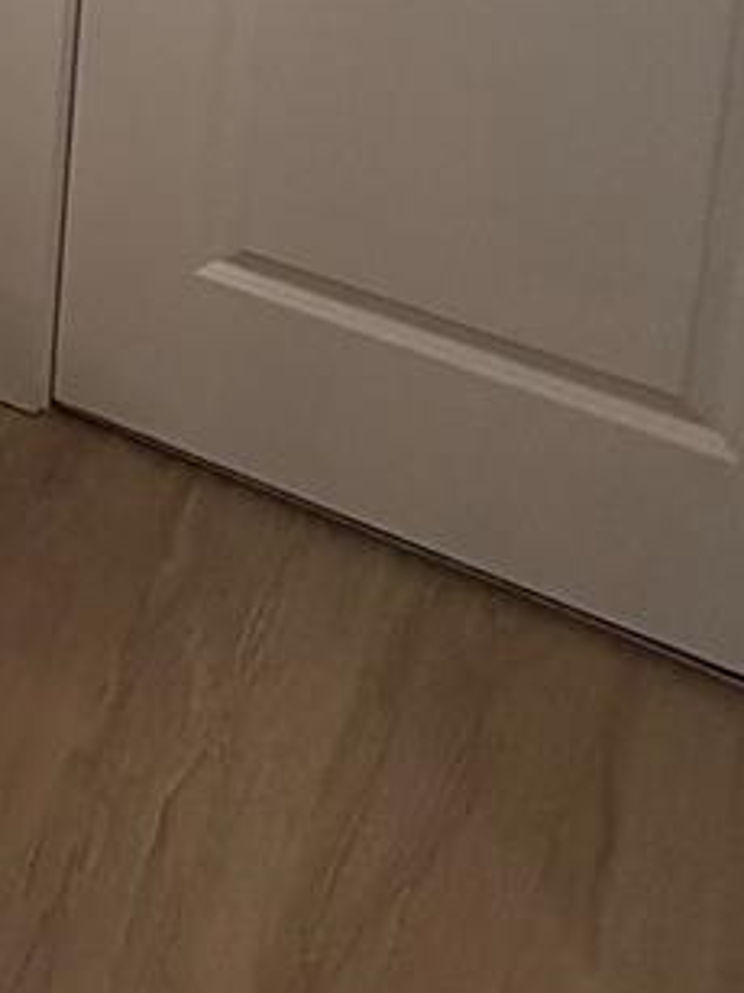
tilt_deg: -10.0
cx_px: -957
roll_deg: +1.4
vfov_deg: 21.9
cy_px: -582
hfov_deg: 14.8
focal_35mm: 70
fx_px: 2007
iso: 125
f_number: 2.2
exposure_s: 1/120
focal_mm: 2.22
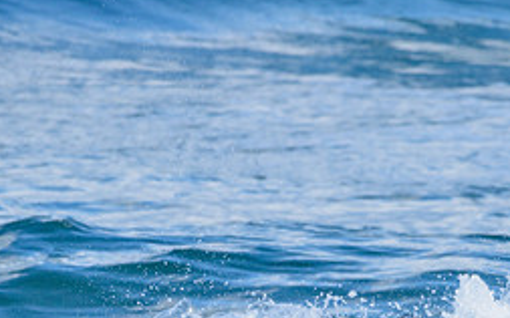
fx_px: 19871
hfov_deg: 1.5
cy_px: 377
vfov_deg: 0.9
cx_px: 399
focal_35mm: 1430
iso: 500
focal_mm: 500
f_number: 5.6
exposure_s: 1/1250
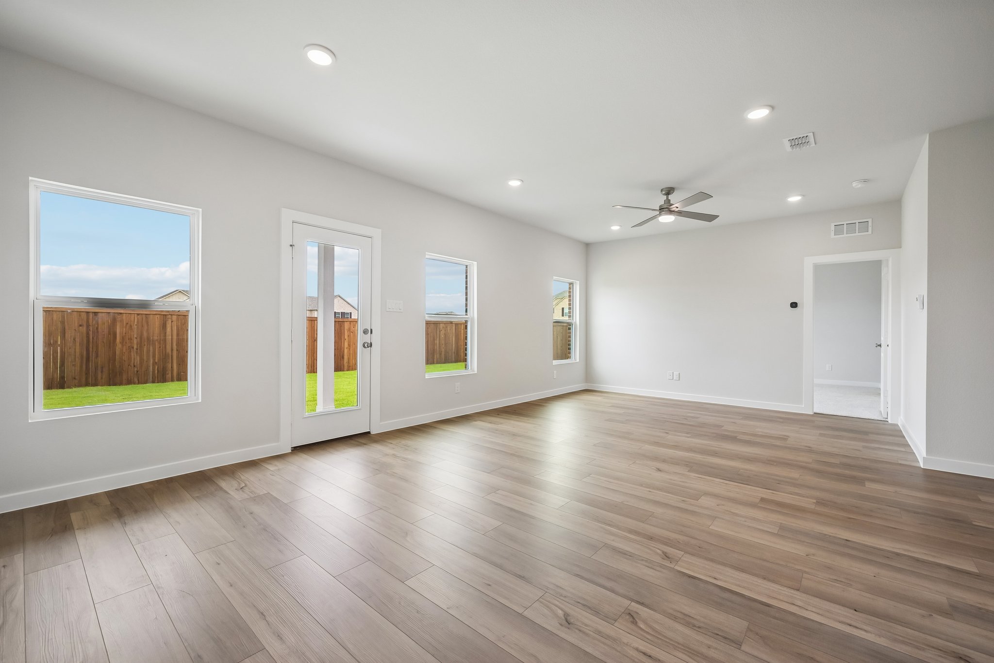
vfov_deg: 77.3
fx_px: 414
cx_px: 497
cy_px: 332
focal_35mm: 15
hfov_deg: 100.4
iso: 250
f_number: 9
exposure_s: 1/80
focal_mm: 15
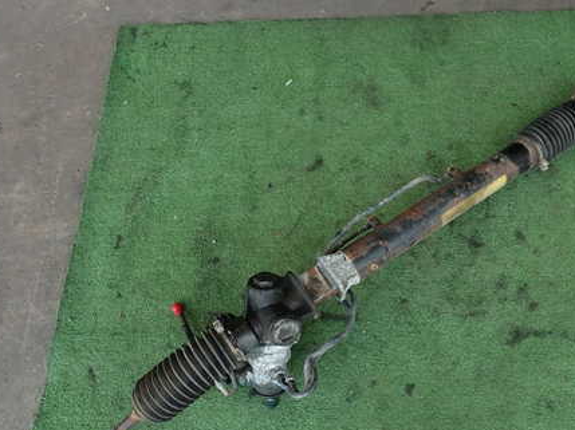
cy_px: 259
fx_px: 581
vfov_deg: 40.5
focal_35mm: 35
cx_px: 383
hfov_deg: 51.7
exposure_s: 1/80
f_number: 2.8
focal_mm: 4.5
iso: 100
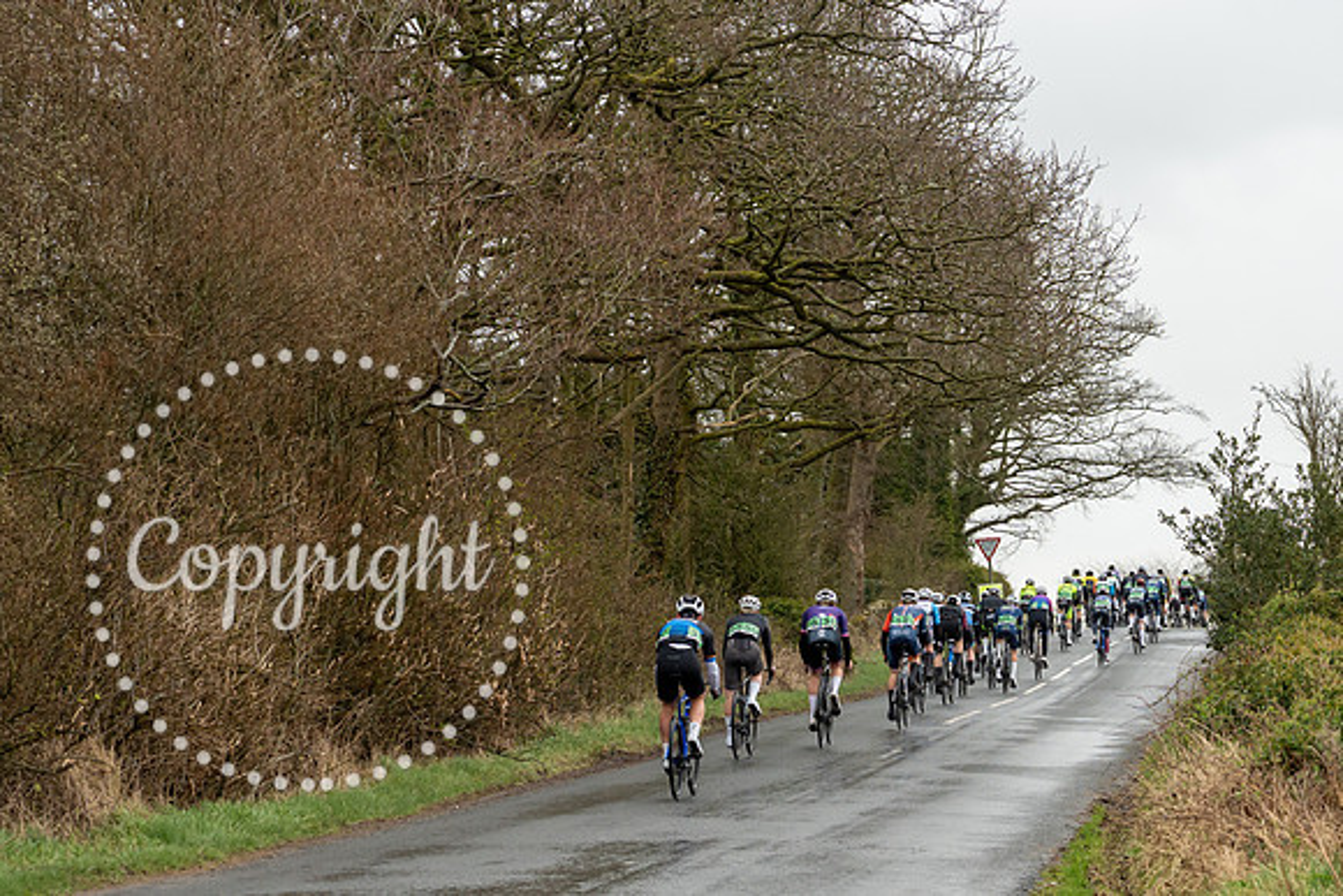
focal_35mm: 117
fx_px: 4384
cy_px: 752
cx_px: 949
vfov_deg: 11.6
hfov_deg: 17.4
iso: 500
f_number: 4
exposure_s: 1/1000
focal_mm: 70
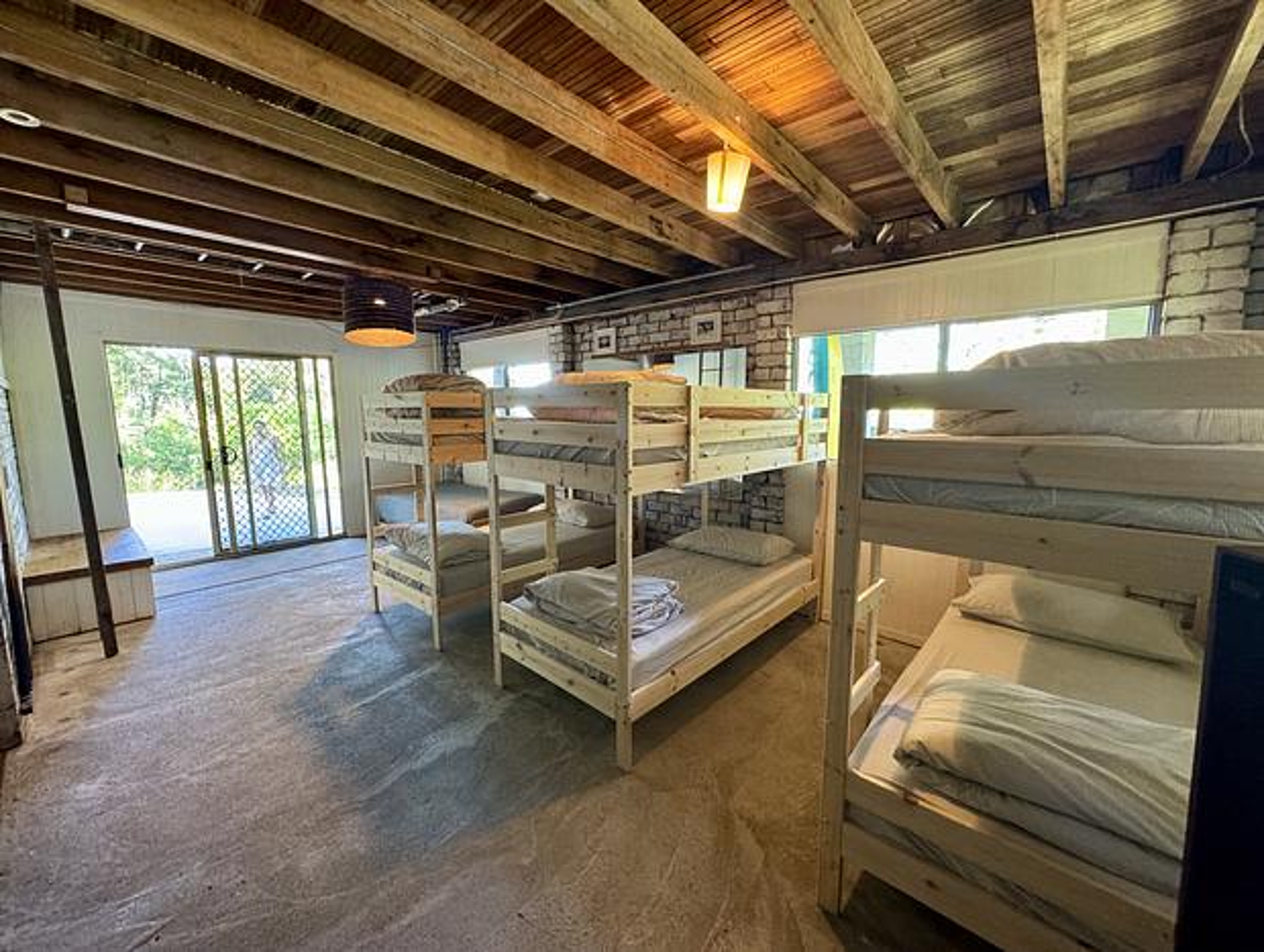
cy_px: 476
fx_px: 512
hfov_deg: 102.0
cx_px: 632
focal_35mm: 14
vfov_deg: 85.8
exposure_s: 1/60
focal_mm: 2.22
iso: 640
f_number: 2.2
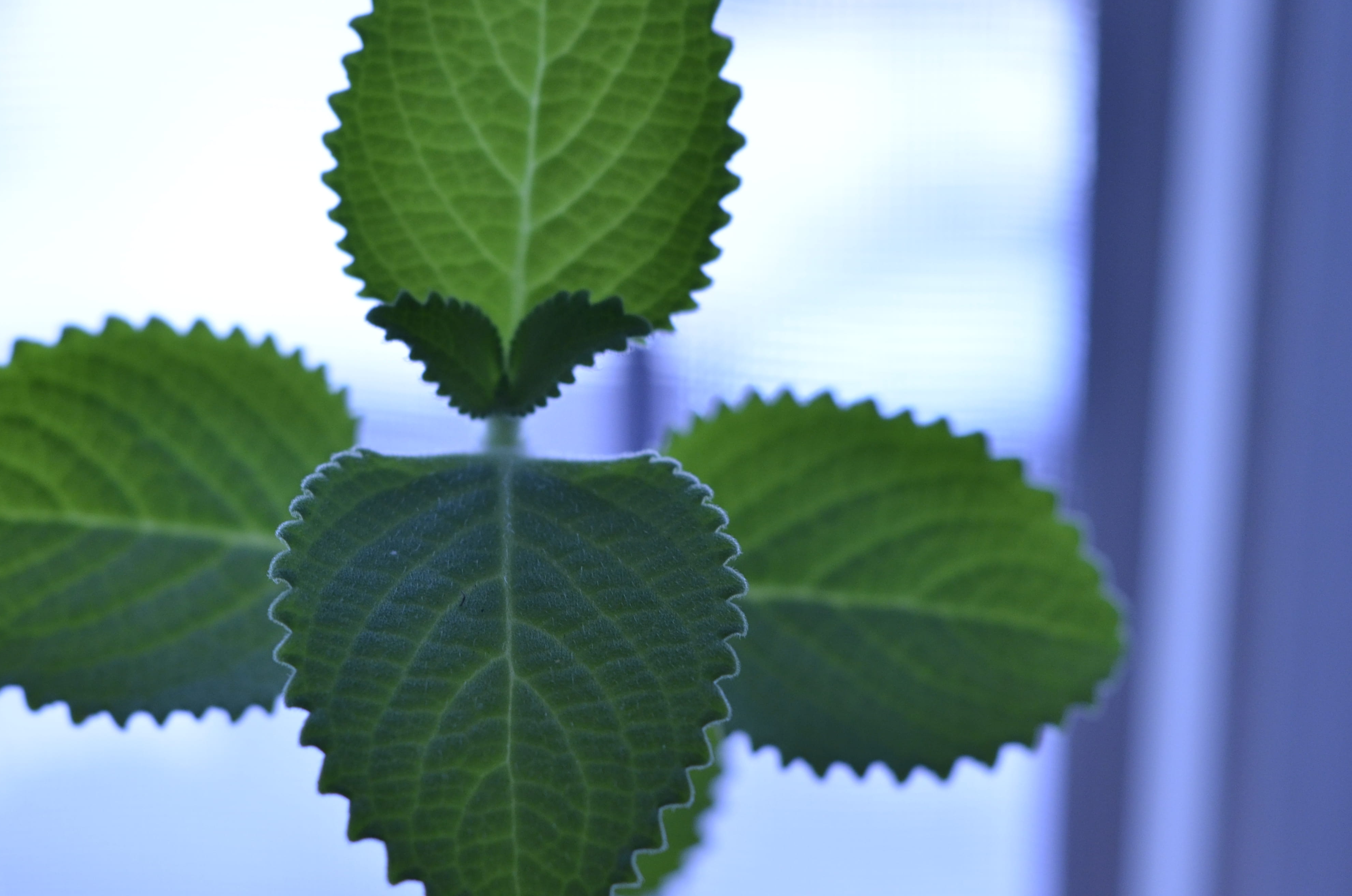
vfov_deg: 14.6
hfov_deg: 21.9
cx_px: 594
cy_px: 409
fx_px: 3485
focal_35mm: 93
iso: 640
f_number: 4
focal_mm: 50
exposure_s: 1/60
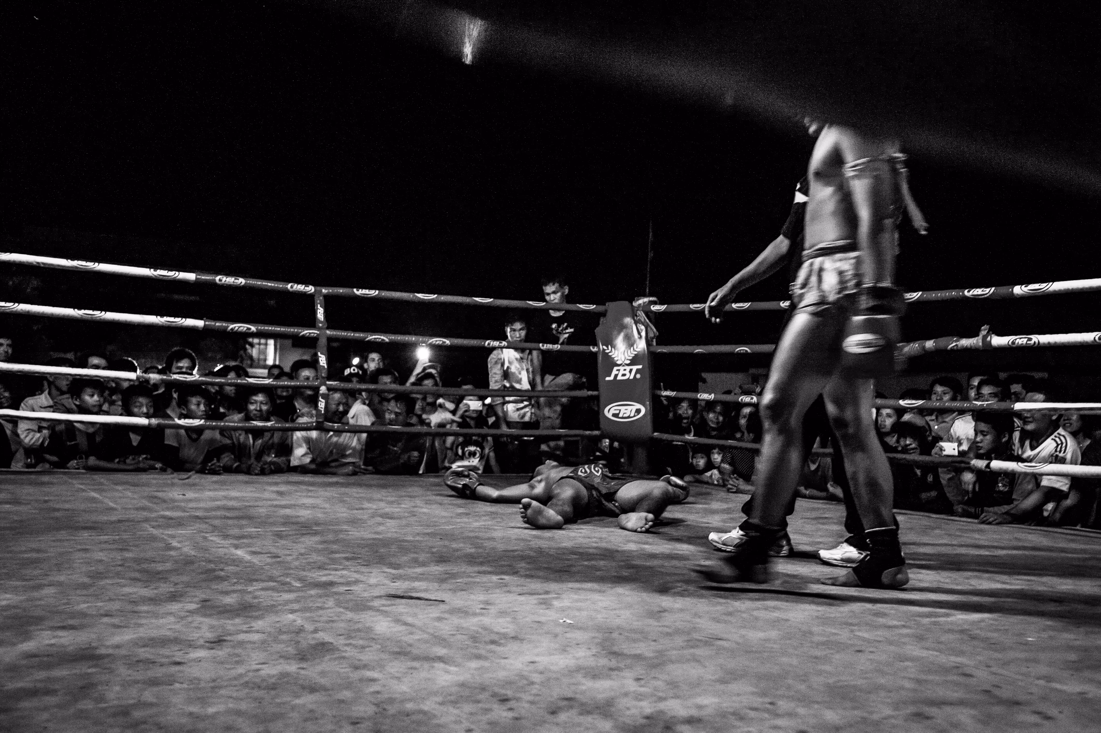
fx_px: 1070
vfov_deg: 37.8
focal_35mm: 35
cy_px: 366
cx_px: 550
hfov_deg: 54.5
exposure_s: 1/60
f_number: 4
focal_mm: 35
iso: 6400
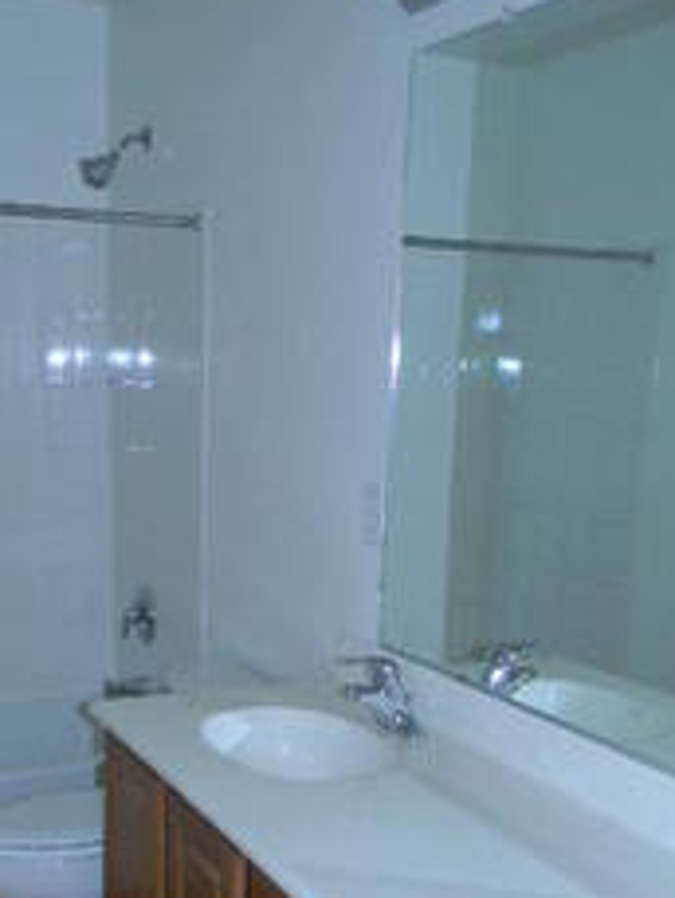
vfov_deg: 39.0
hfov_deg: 30.8
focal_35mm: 47
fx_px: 1221
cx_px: 251
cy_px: 702
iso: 200
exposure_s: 1/26
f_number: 3.5
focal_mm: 5
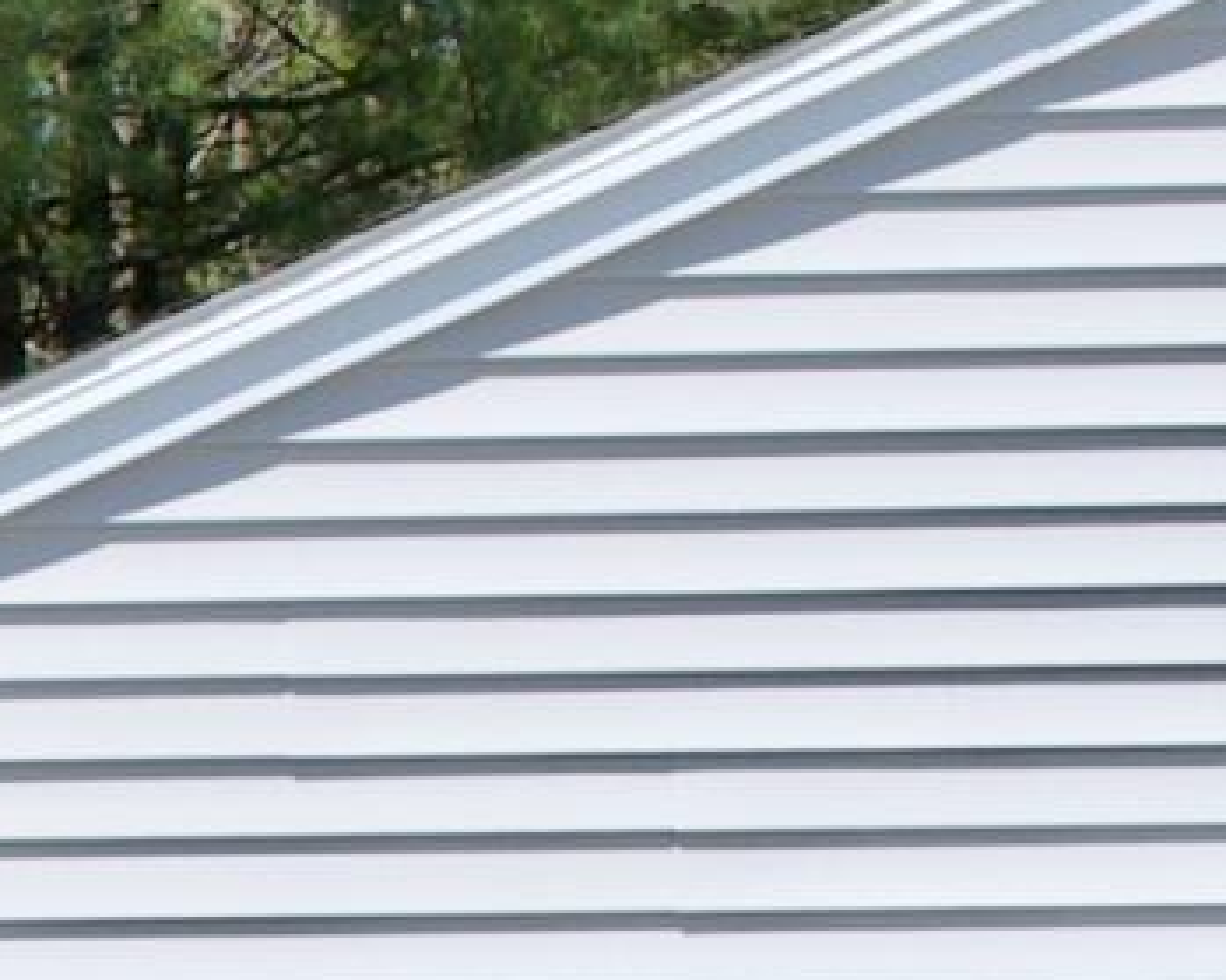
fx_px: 11427
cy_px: 1992
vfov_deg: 4.8
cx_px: -3204
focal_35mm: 315
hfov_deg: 5.5
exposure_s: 1/200
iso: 100
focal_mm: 26
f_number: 9
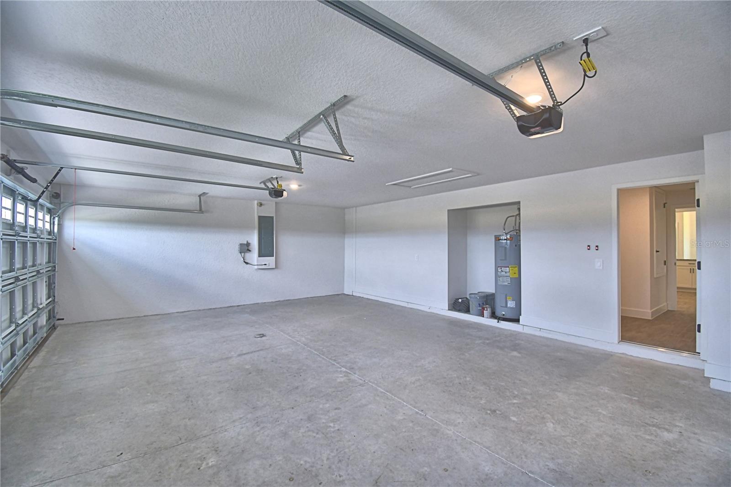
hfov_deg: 100.4
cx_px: 366
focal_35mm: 15
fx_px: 305
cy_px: 244
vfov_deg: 77.3
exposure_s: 1/80
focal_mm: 10
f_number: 4.5
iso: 400
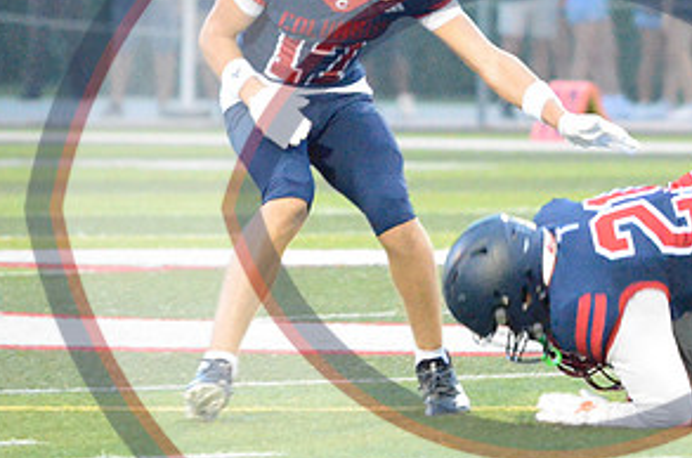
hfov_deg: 2.9
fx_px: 13656
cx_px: 541
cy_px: 208
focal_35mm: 712
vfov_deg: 1.9
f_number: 5.3
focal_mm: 240
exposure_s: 1/250
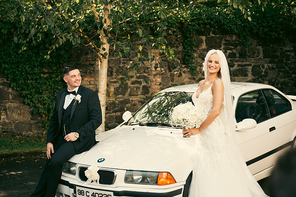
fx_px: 576
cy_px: 98
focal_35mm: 70
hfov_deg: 28.8
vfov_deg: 19.5
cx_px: 148
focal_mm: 70
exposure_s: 1/200
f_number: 3.5
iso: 160
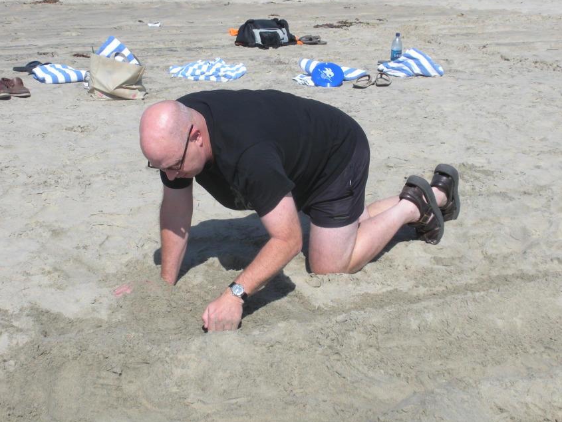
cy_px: 174
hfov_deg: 30.7
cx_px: 287
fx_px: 1023
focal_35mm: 63
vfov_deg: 23.3
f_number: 4.4
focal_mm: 9.1
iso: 64
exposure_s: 1/580
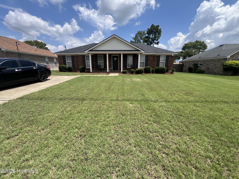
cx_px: 120
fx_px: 90
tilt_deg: -13.4
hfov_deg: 106.2
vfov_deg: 89.9
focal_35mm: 13
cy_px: 90
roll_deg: -0.4
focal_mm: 1.57
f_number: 1.8
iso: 32
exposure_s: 1/1107
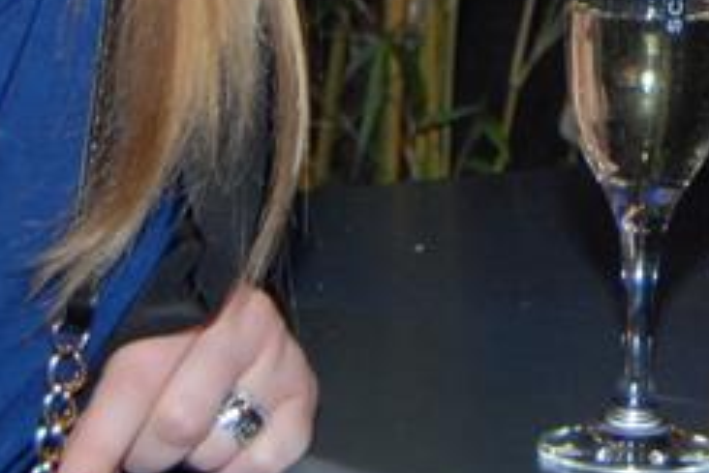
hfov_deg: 10.0
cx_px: 706
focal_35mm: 204
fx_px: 4027
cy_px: -511
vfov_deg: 6.5
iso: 400
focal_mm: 29
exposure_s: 1/30
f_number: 5.6
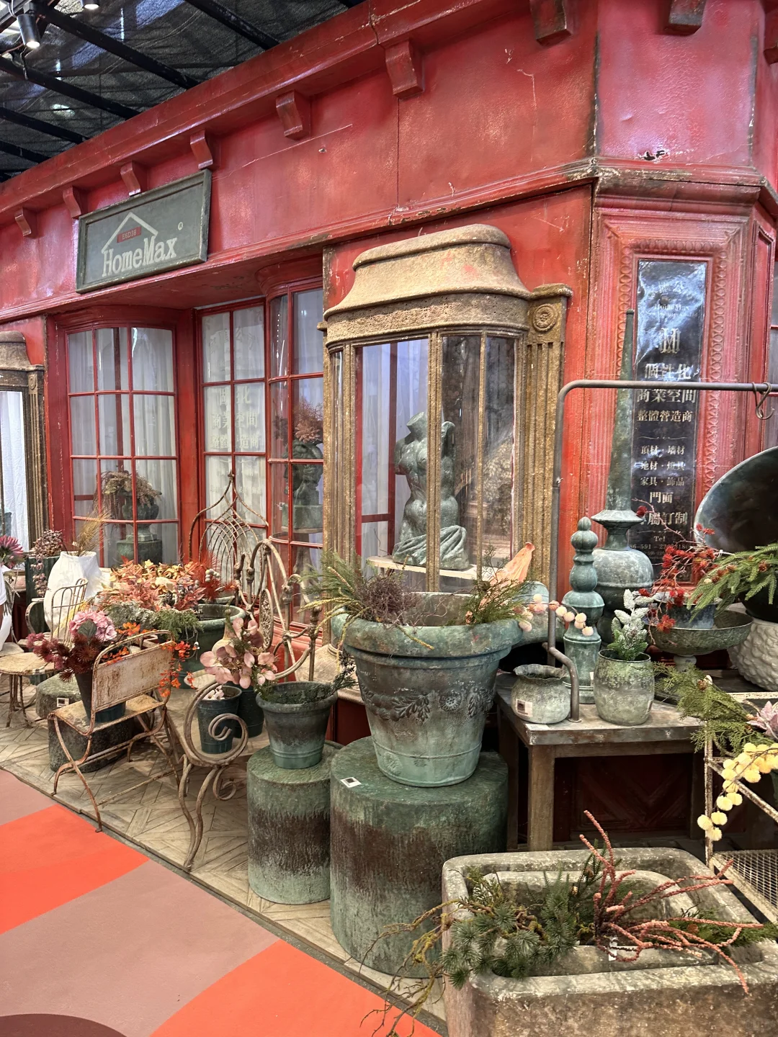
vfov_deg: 71.6
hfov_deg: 56.8
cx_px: 389
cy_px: 518
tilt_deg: -6.9
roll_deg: -0.3
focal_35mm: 24
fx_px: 719
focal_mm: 6.86
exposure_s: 1/100
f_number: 1.78
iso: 125
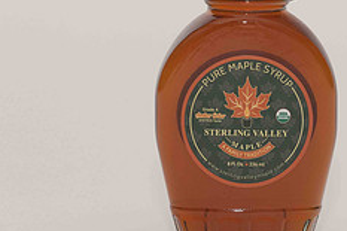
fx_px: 2042
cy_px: 98
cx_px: 262
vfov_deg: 6.5
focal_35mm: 212
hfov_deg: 9.7
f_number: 13
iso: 400
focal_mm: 85
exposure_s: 1/100
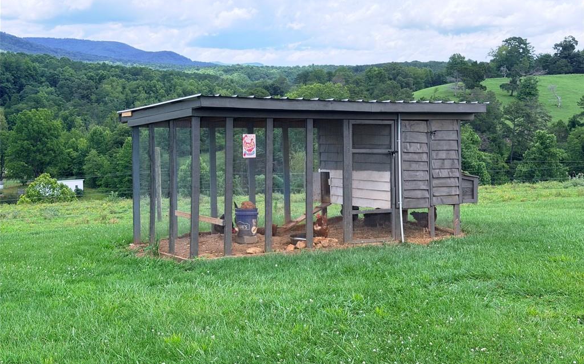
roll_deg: +0.3
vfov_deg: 25.3
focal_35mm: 51
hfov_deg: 39.6
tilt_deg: -4.9
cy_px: 160
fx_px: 811
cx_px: 292
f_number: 1.78
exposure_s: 1/2865
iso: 64
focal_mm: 6.76
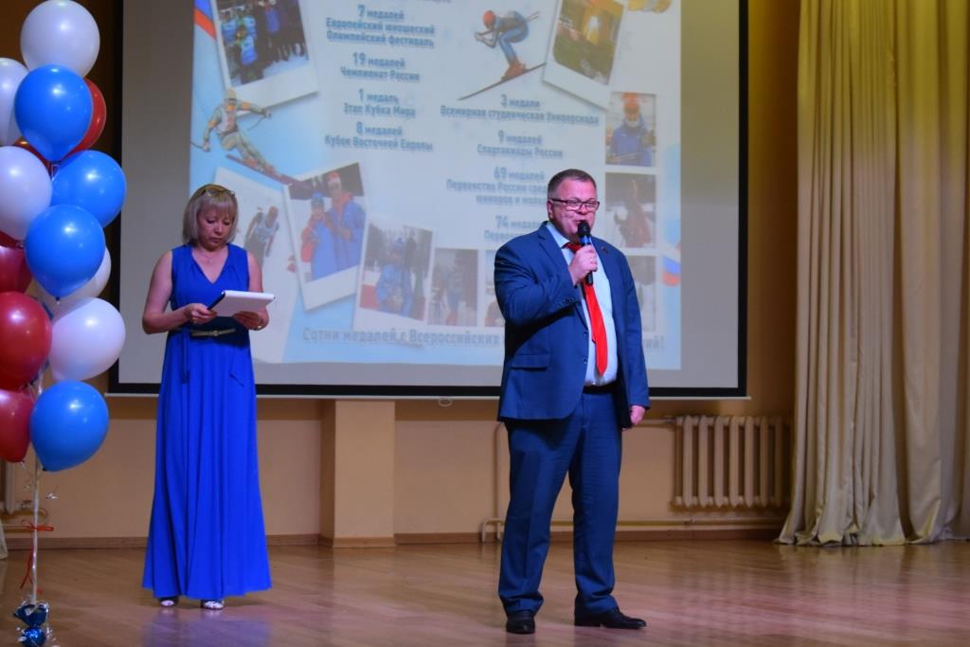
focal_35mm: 82
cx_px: 485
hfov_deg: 24.6
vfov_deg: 16.6
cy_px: 324
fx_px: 2223
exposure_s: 1/60
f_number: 5.6
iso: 2000
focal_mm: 55
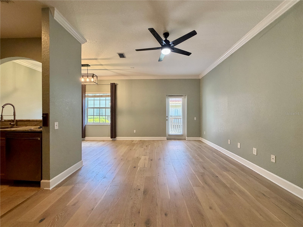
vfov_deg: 85.7
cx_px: 152
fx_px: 123
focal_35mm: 14
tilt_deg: +0.3
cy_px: 114
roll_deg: +0.2
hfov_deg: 102.1
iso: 320
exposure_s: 1/120
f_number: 2.2
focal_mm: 2.22
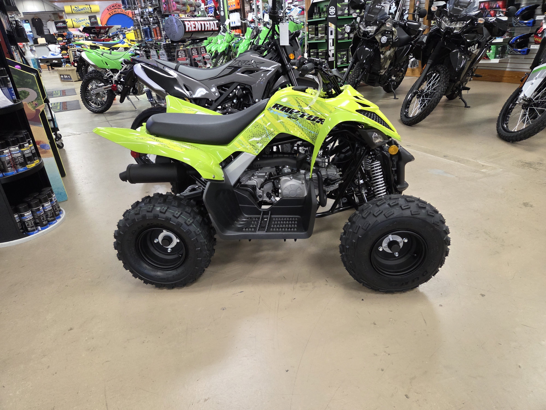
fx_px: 363
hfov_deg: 73.9
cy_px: 205
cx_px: 273
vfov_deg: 58.9
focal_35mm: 23
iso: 400
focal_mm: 5.4
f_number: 1.8
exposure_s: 1/120
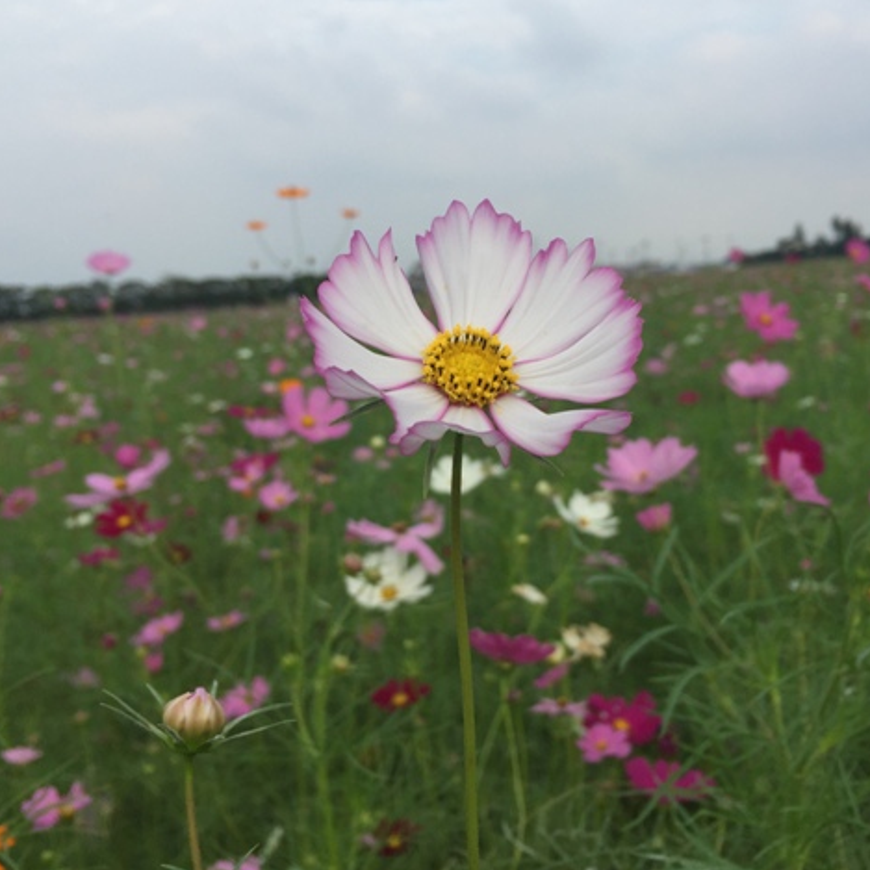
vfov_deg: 47.2
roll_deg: +3.3
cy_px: 427
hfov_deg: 47.2
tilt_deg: -6.0
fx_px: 995
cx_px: 464
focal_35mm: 35
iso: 32
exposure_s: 1/1412
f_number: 2.2
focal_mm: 4.15
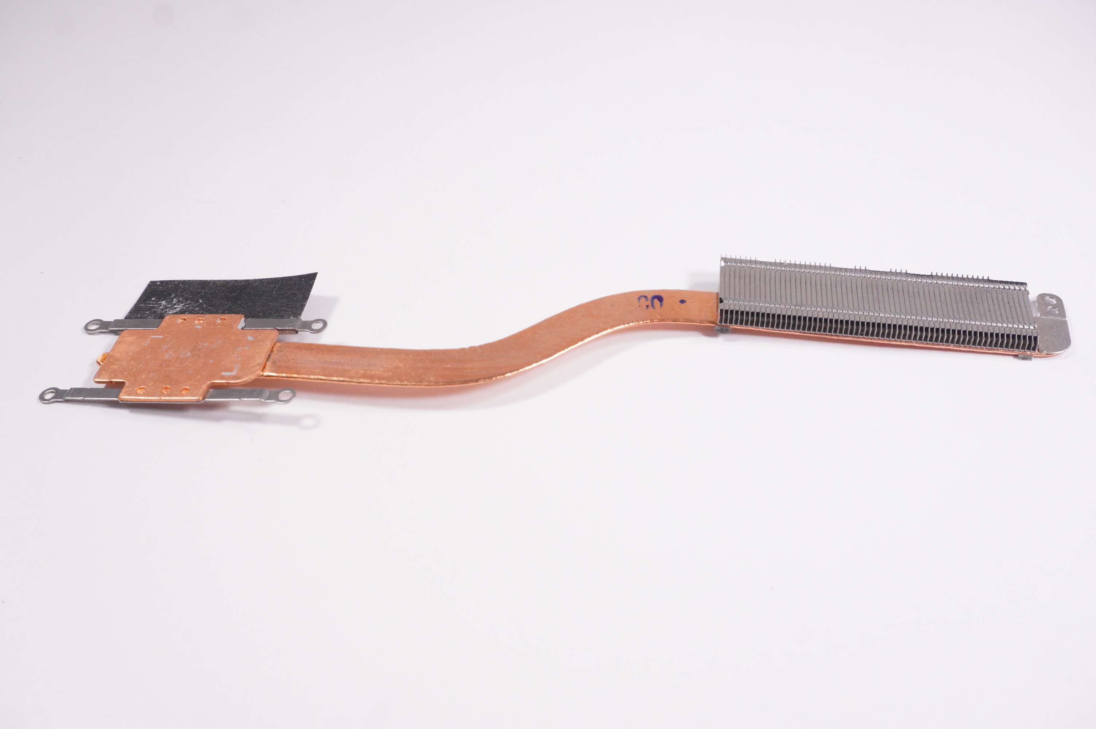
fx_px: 1141
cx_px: 548
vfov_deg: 35.4
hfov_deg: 51.3
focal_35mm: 38
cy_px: 364
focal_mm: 25
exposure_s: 1/250
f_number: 8
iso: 1000
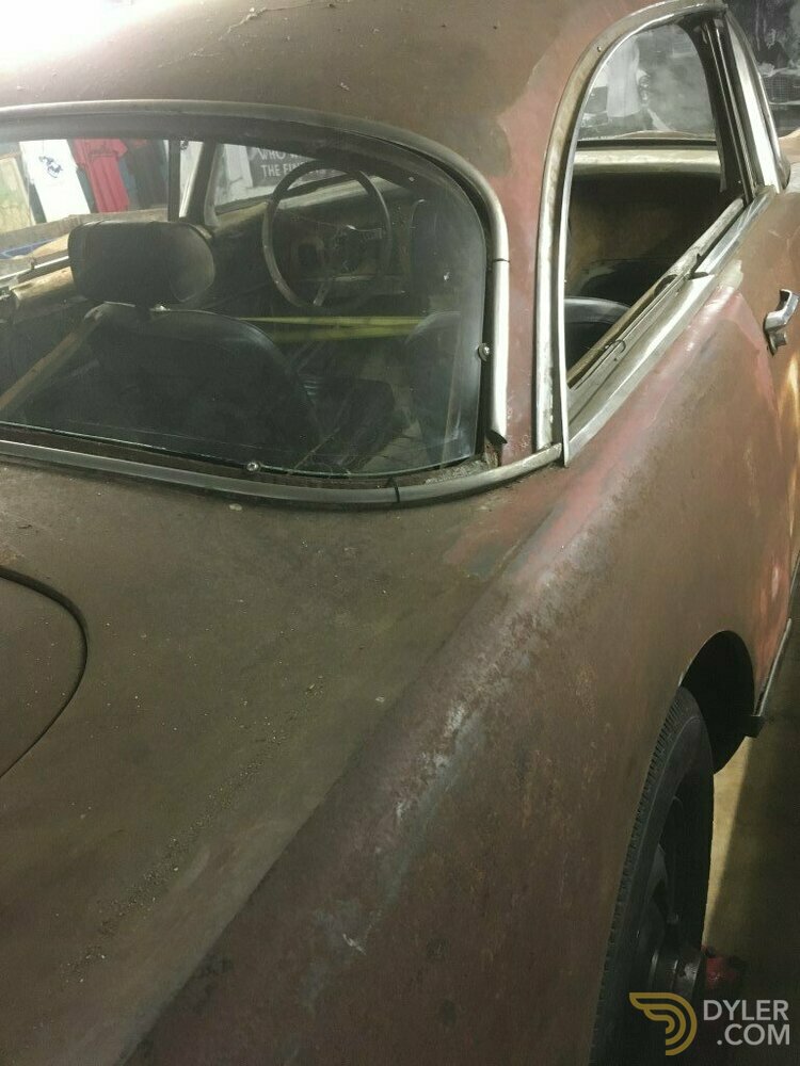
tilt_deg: -28.6
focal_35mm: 29
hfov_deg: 48.2
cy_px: 533
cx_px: 400
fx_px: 894
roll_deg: +7.9
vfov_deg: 61.7
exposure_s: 1/20
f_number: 2.2
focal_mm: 4.15
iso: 200
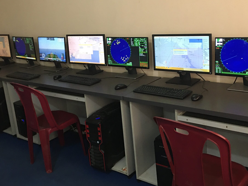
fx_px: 294
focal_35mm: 41
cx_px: 134
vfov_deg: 35.0
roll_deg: +5.5
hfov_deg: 45.7
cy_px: 77
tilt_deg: -13.4
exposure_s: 1/10
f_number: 2.2
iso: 80
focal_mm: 4.15
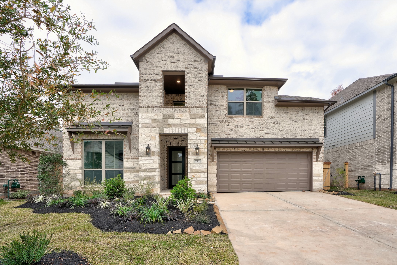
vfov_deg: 73.7
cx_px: 198
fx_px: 176
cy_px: 132
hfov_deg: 96.7
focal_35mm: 16
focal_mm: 16
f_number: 8
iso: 400
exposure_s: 1/500
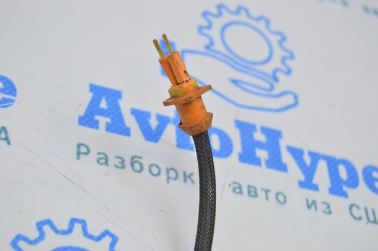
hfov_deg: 24.6
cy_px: 126
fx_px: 865
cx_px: 189
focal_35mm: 82
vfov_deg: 16.5
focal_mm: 55
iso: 400
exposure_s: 1/20
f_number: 5.6
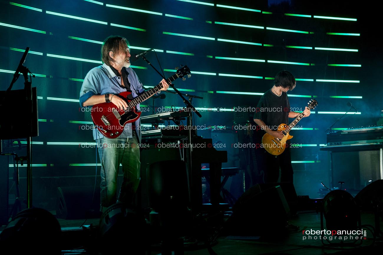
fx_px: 510
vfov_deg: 28.0
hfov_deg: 41.1
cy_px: 128
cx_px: 192
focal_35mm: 48
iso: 3200
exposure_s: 1/125
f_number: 4.5
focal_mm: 48
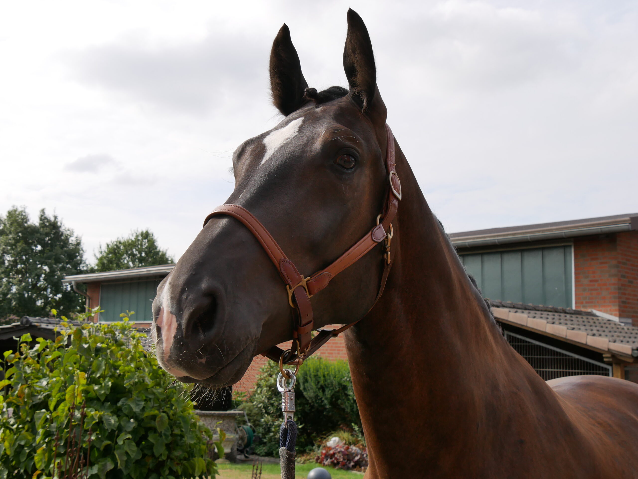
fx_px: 774
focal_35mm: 42
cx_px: 319
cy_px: 240
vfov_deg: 34.3
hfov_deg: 44.8
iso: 200
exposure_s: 1/400
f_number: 7.1
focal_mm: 21
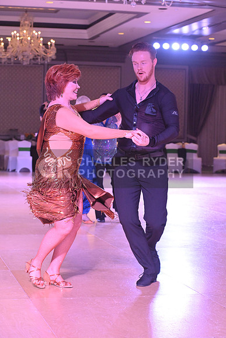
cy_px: 169
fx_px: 809
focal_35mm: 86
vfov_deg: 23.6
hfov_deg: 15.9
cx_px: 113
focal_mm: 86
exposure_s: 1/400
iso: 5000
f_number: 6.3
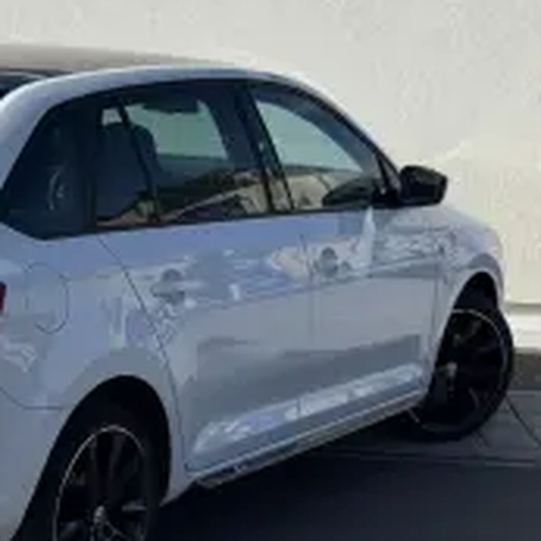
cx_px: 22
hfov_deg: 17.4
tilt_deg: -10.8
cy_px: 303
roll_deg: -1.3
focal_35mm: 98
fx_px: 1733
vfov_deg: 17.7
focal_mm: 6.76
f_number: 1.78
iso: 80
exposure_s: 1/7143
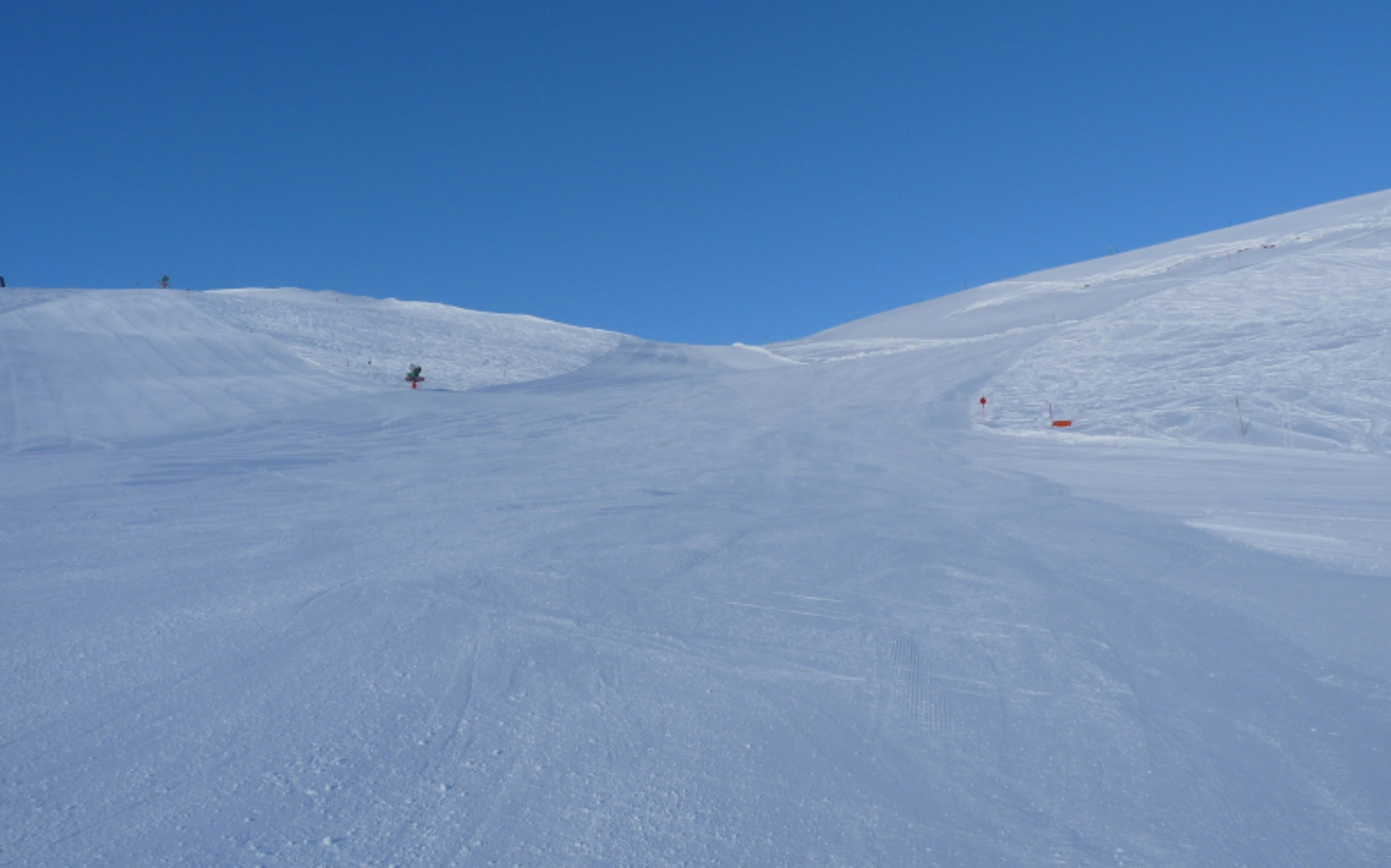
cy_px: 408
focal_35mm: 29
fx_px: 1099
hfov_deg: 64.7
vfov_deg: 43.1
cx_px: 694
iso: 100
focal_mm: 4.8
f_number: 4
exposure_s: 1/800
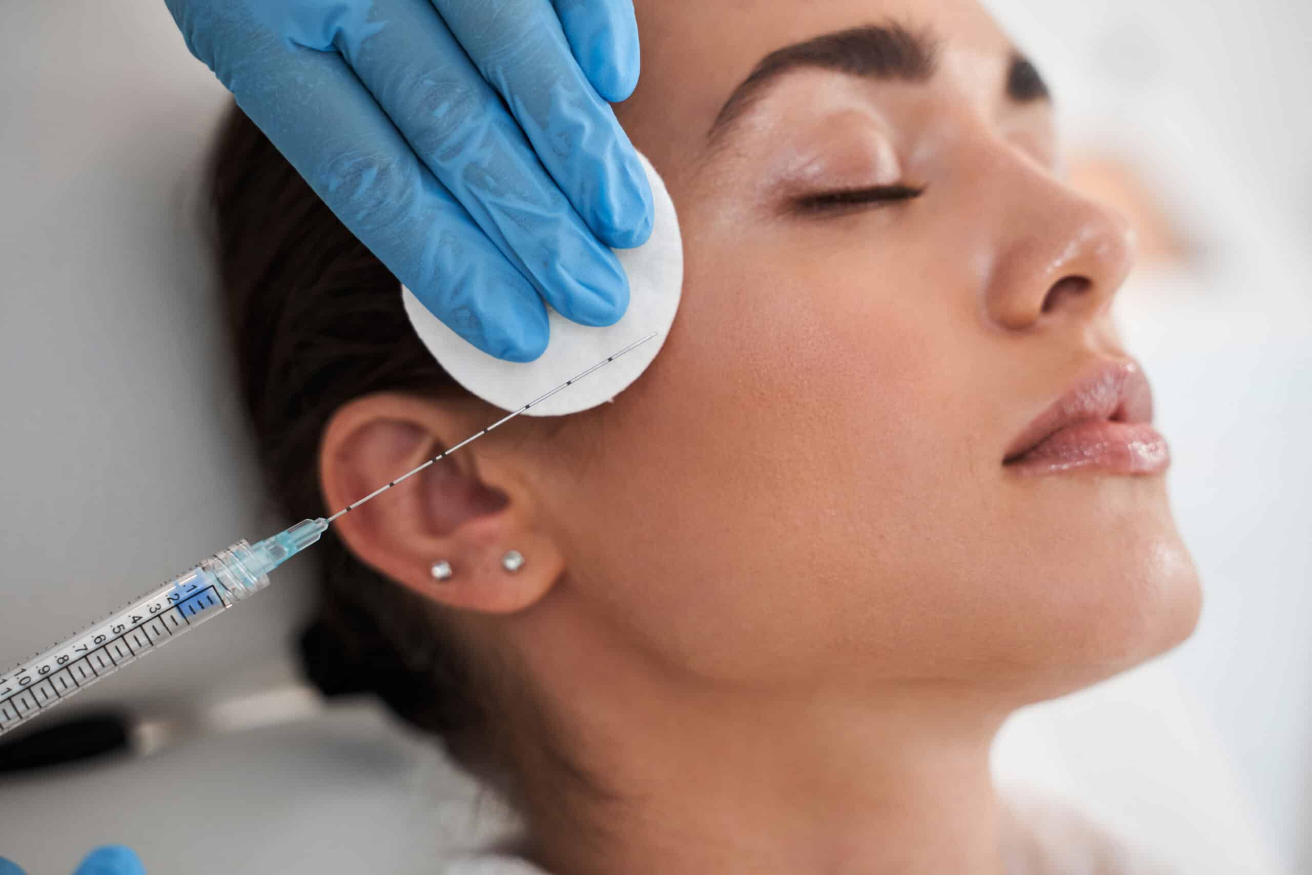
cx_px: 656
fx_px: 2733
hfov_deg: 27.0
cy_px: 438
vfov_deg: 18.2
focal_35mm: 75
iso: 400
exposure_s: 1/160
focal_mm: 75
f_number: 4
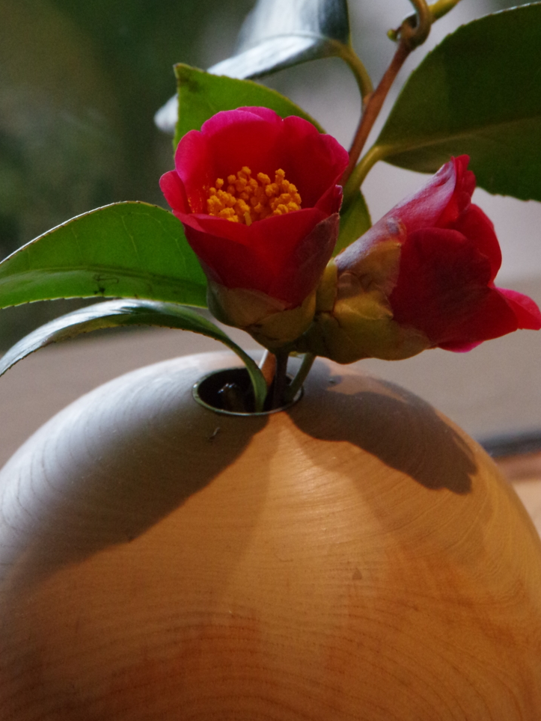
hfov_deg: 4.6
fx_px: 6710
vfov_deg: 6.1
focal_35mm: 322
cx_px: 256
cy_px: 147
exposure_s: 1/200
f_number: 8
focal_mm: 135
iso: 3200
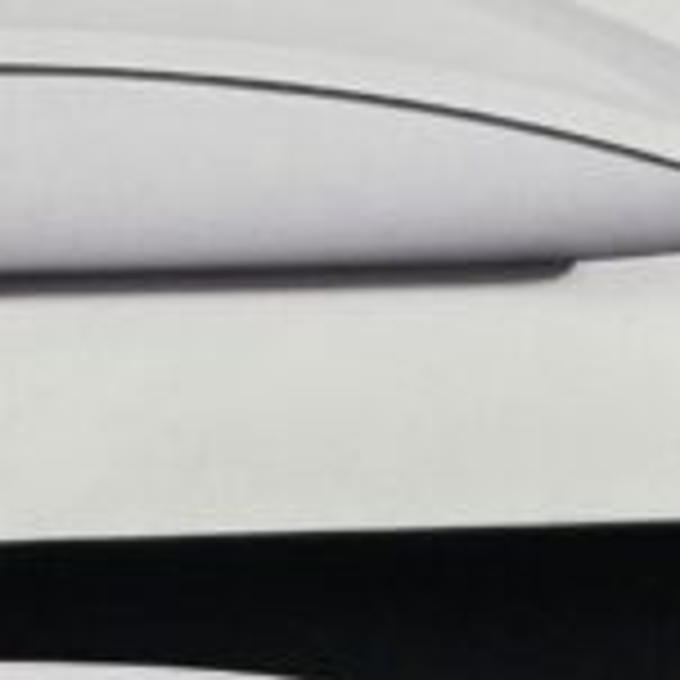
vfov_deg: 10.9
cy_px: -288
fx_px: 3467
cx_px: -108
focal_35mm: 156
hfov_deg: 11.0
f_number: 1.6
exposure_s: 1/121
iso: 32
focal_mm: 5.96
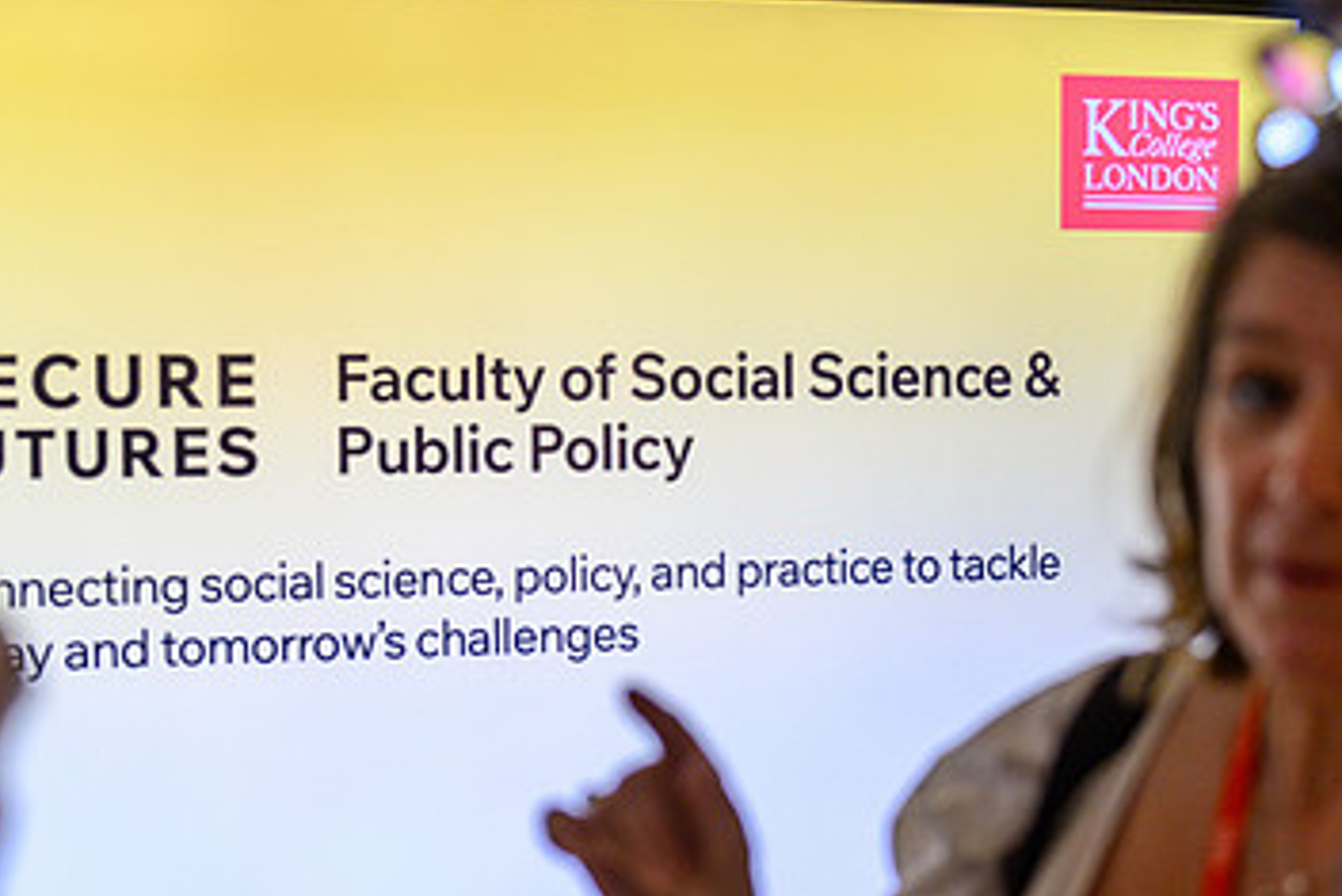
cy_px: 540
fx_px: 2834
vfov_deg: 17.9
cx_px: 595
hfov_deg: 26.6
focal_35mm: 76
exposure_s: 1/640
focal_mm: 45
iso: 800
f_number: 2.1
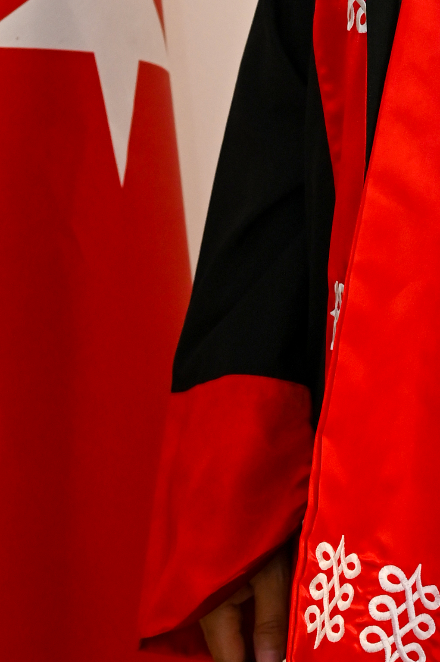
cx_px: 697
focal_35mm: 197
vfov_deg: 10.2
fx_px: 3617
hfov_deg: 6.8
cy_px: -252
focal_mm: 50
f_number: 4
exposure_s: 1/60
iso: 640
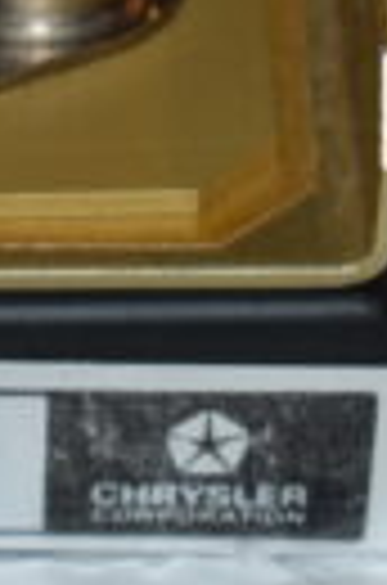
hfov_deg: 5.0
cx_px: -202
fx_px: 4436
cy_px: 169
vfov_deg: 7.5
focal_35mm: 274
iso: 450
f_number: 5.6
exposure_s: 1/60
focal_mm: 55
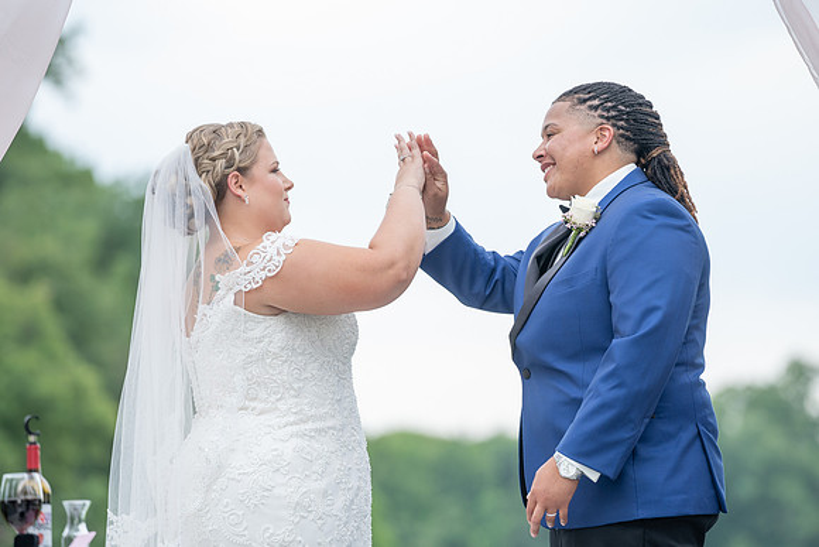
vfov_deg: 6.4
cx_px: 422
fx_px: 4850
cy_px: 287
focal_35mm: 213
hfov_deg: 9.7
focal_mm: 198
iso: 160
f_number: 4
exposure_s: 1/200
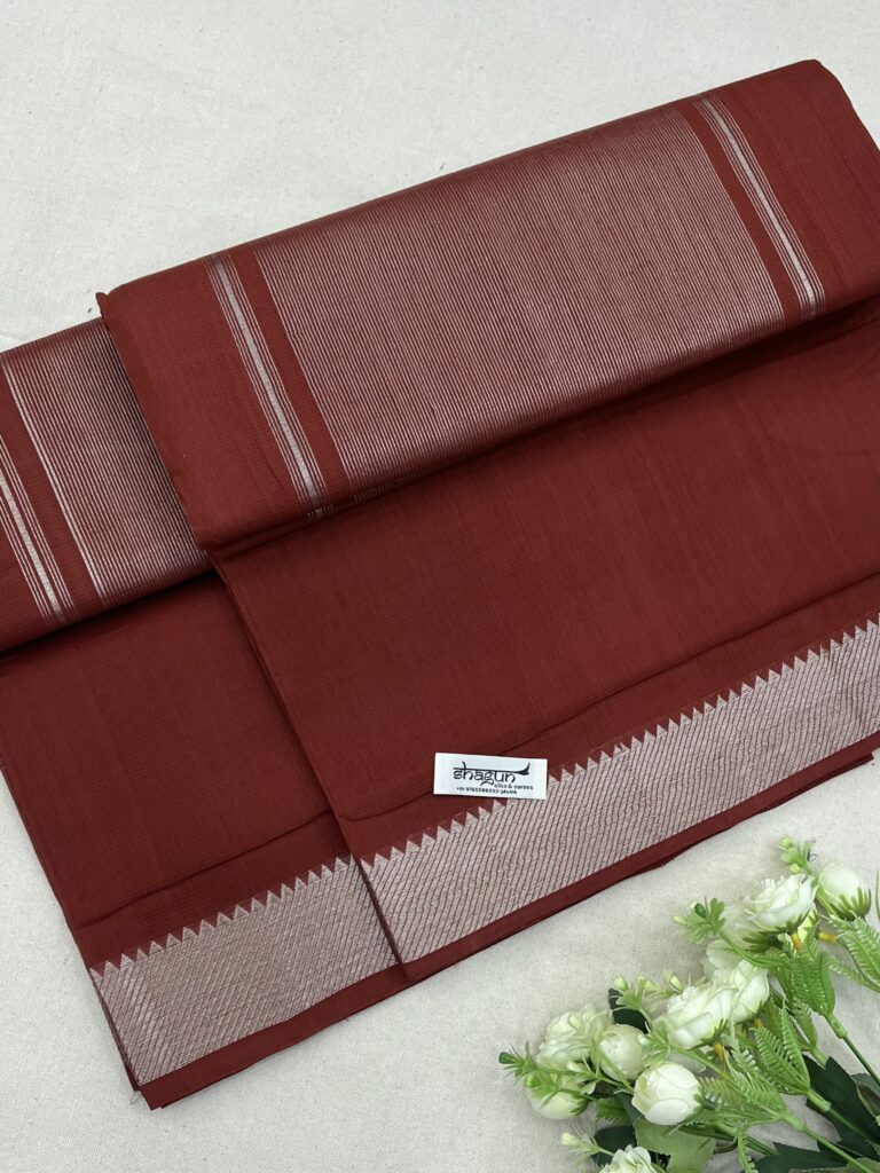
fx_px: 881
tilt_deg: -76.2
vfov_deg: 67.3
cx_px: 440
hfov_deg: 53.1
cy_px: 586
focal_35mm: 26
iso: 125
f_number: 1.6
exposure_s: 1/100
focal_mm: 5.1
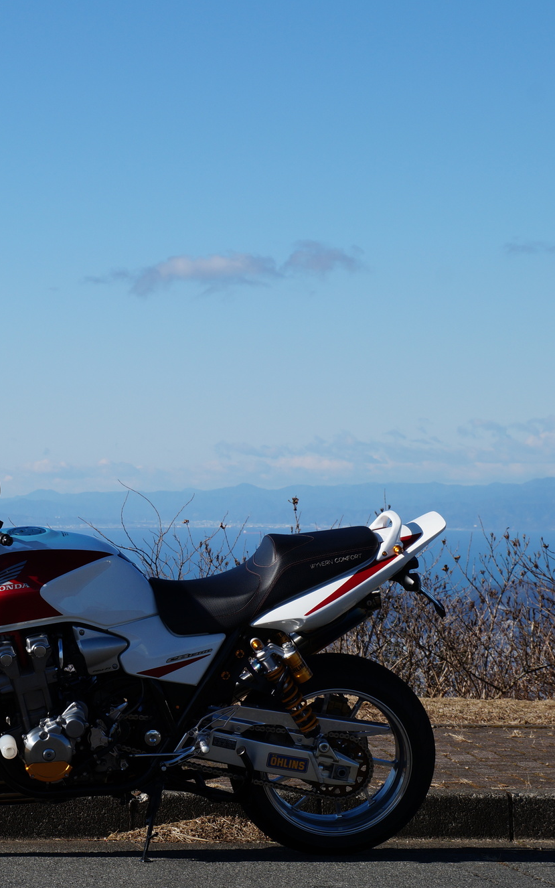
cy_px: 445
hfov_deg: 10.2
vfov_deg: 16.5
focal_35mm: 127
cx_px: -14
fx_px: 3067
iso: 100
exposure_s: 1/250
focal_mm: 55
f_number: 11
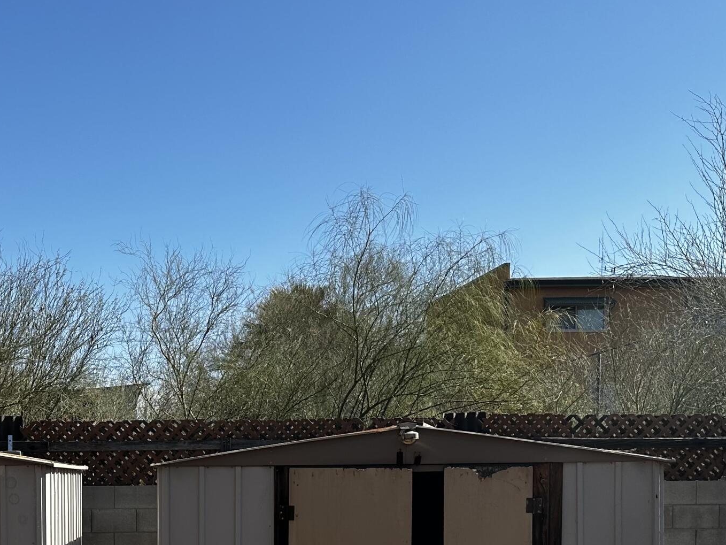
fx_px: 1112
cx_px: 145
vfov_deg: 26.5
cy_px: 506
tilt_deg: -2.2
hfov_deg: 35.0
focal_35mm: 53
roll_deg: +0.7
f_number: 1.78
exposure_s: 1/2967
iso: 80
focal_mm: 6.86
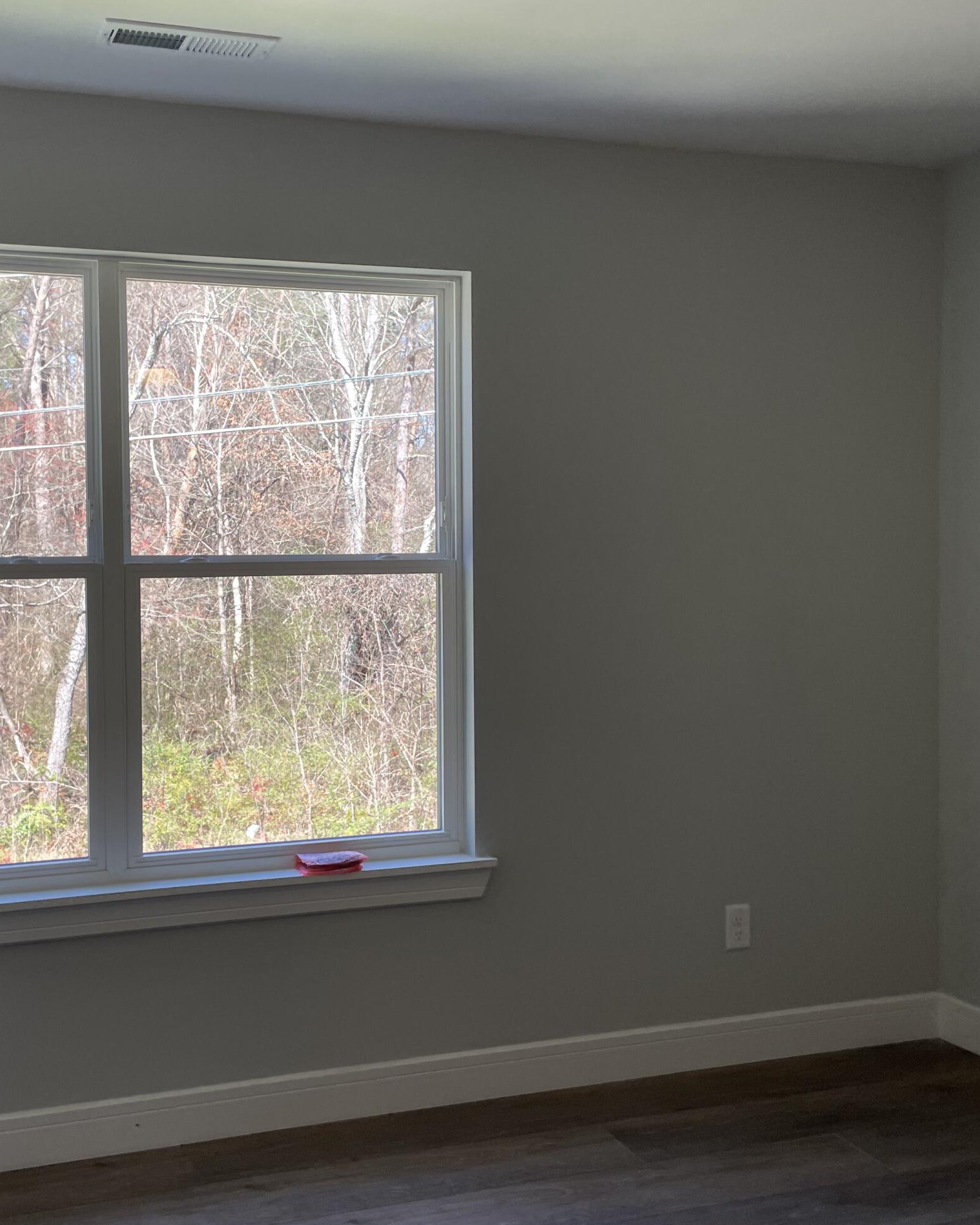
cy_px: 612
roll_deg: +0.8
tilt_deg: -3.0
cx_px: 366
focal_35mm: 39
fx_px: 1414
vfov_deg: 46.8
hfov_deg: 38.0
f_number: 1.6
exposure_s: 1/171
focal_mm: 4.2
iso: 32
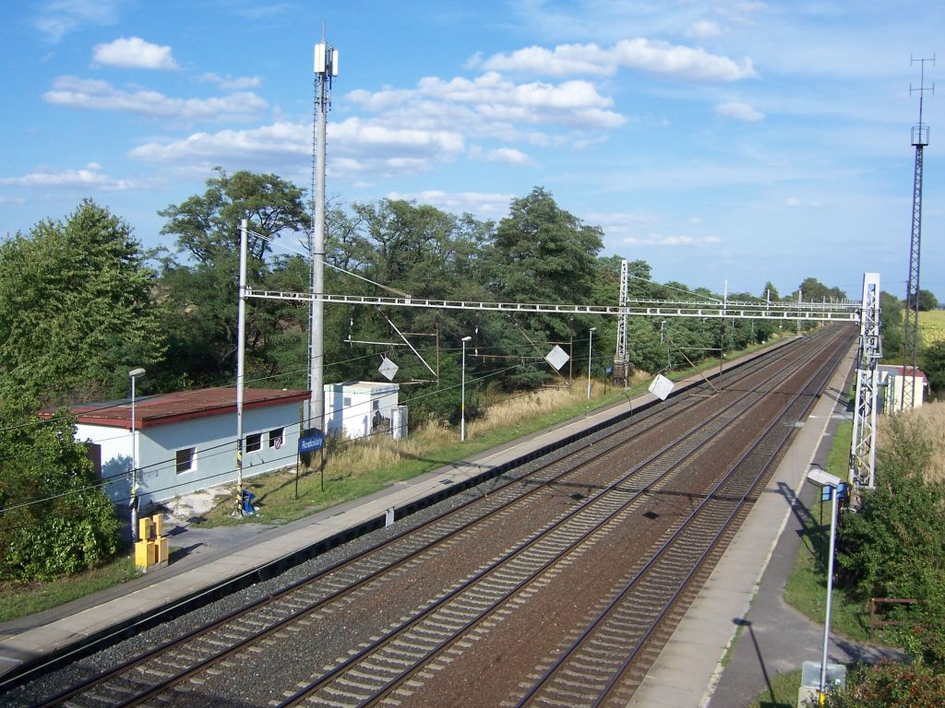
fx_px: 983
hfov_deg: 51.4
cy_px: 354
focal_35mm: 36
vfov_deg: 39.7
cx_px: 472
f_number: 4.5
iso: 80
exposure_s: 1/500
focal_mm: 6.2
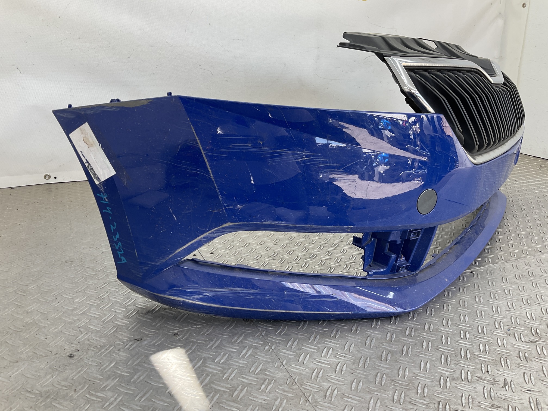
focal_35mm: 29
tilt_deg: -18.8
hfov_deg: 61.7
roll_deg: -4.4
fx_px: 459
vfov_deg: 48.2
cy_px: 206
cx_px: 274
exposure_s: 1/100
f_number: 1.8
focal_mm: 3
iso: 16
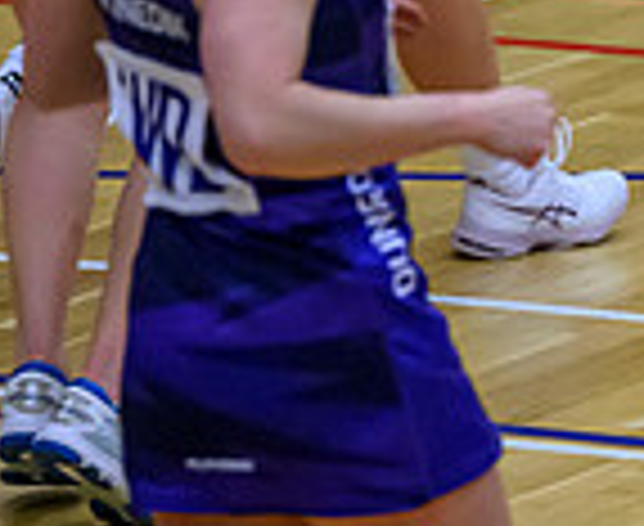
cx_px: 1881
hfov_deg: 1.7
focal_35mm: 1100
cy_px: -343
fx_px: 21153
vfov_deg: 1.4
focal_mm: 200
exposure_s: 1/1000
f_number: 2.8
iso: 4000
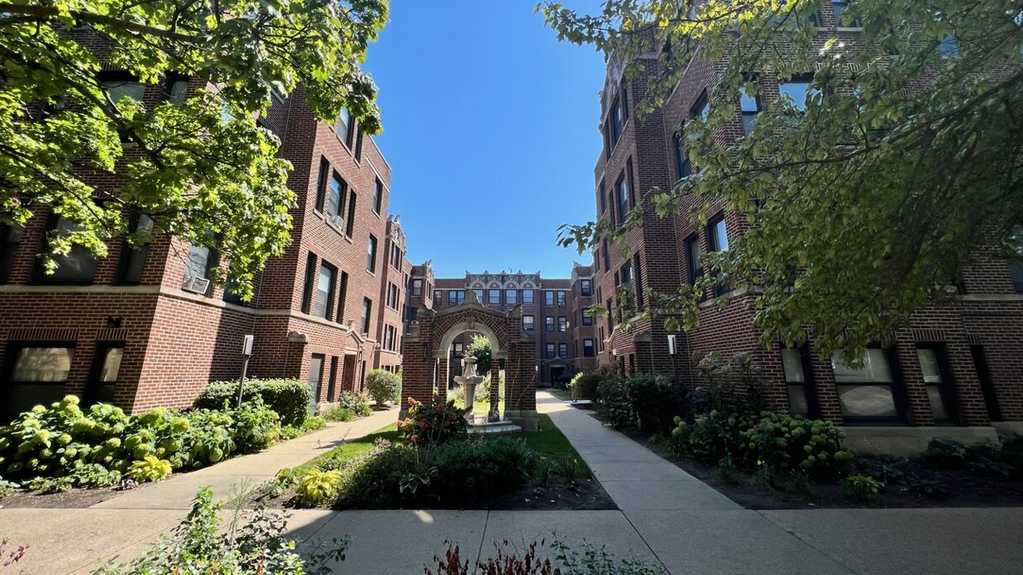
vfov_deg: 70.2
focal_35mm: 15
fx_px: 407
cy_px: 248
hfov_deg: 103.0
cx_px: 512
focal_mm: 1.57
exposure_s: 1/1429
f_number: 1.8
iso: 32
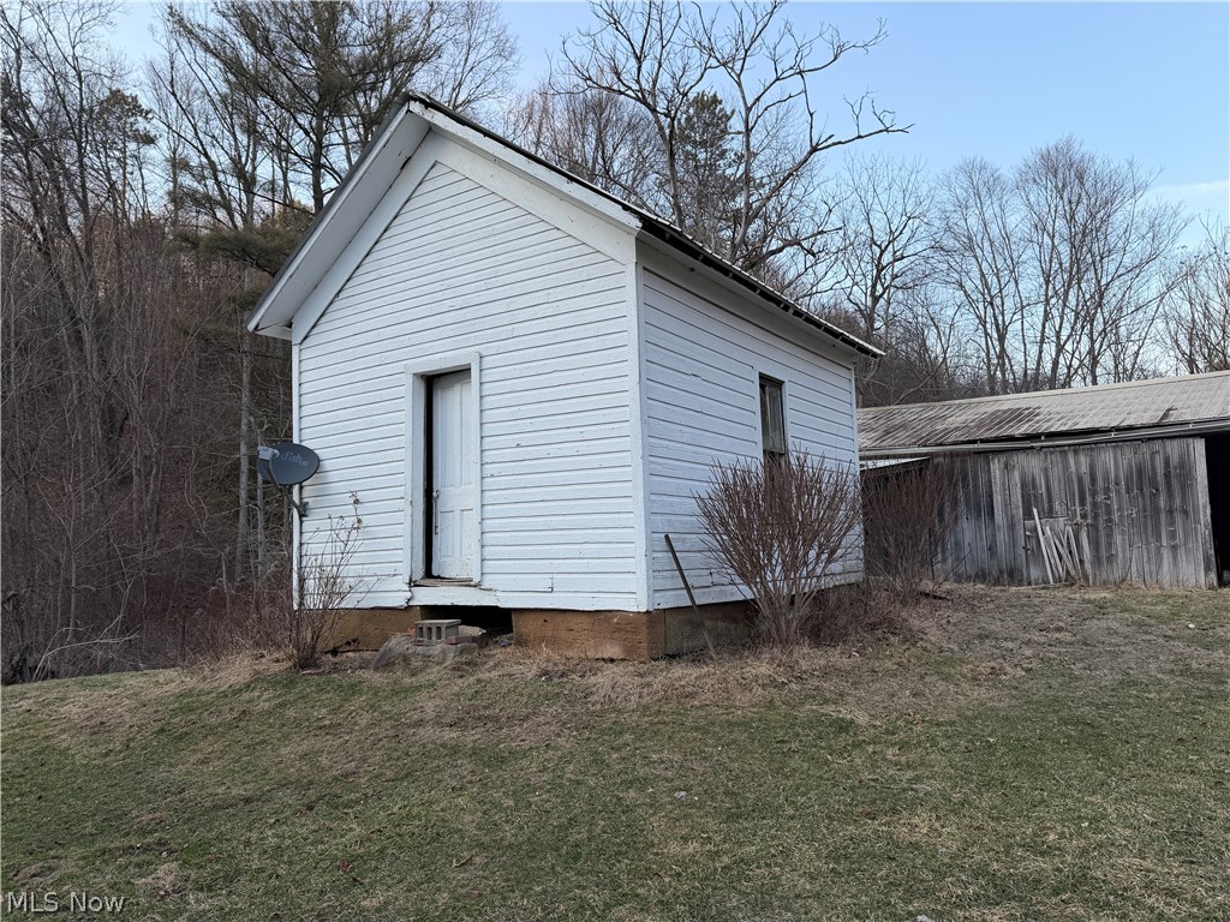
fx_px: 853
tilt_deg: +5.3
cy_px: 461
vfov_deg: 56.8
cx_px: 615
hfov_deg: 71.6
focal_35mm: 24
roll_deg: +0.4
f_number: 1.78
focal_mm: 6.76
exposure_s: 1/637
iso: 80
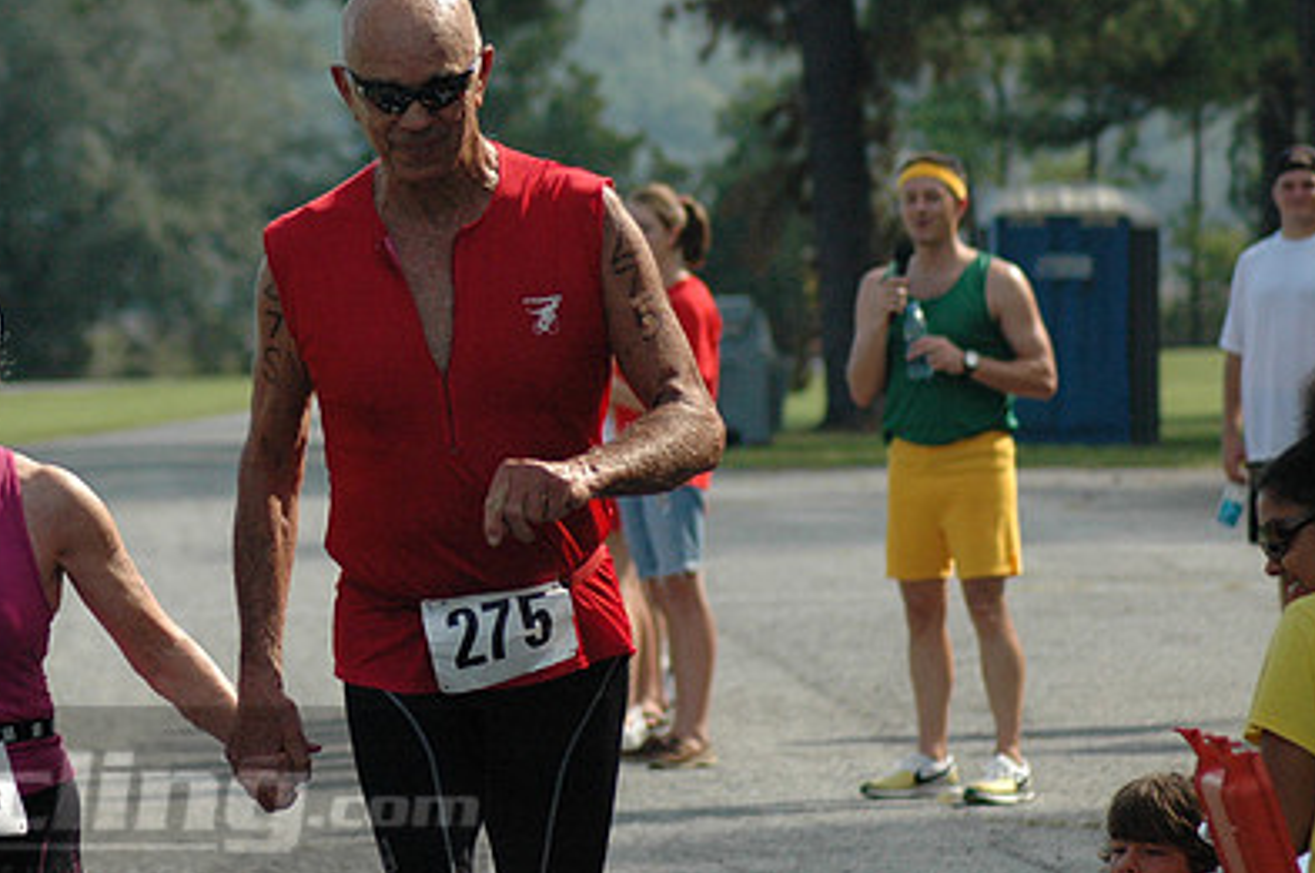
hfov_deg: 8.3
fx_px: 9048
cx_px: 355
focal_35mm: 248
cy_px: 283
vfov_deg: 5.5
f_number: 4.5
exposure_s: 1/2500
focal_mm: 112
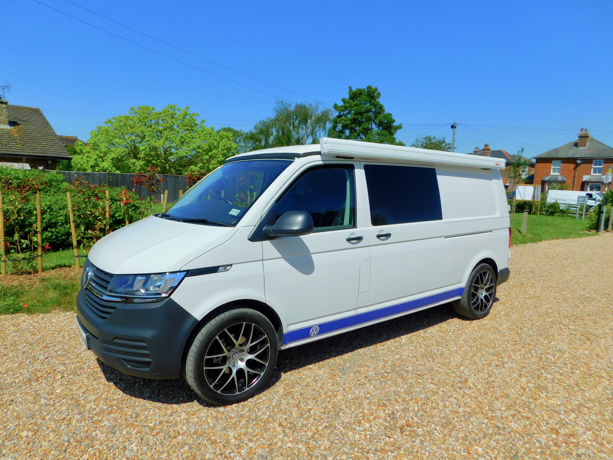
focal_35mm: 23
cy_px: 230
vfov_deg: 58.9
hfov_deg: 73.9
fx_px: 407
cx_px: 306
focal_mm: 4
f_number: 6
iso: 125
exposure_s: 1/800
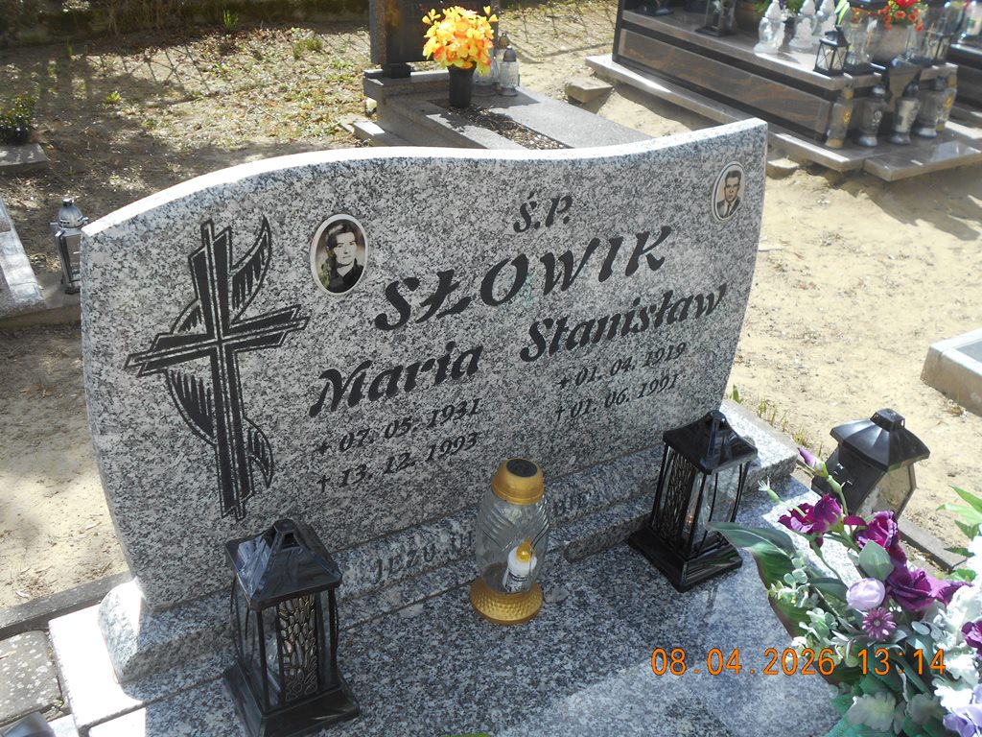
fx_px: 965
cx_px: 491
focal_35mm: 34
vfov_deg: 41.8
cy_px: 368
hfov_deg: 54.0
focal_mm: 5.8
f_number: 3.6
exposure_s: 1/400
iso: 80
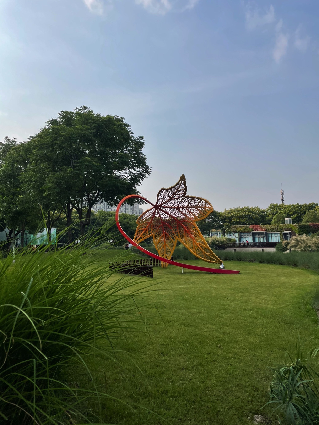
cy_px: 212
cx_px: 160
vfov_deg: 67.3
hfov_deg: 53.1
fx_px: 319
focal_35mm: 26
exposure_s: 1/4464
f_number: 1.6
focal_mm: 4.2
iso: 32
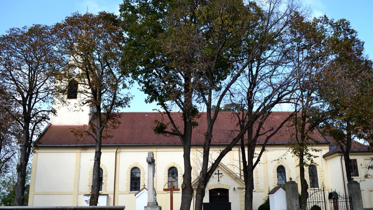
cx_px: 196
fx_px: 297
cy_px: 127
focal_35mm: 30
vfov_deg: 38.8
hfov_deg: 64.3
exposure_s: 1/160
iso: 100
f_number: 6.3
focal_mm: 18
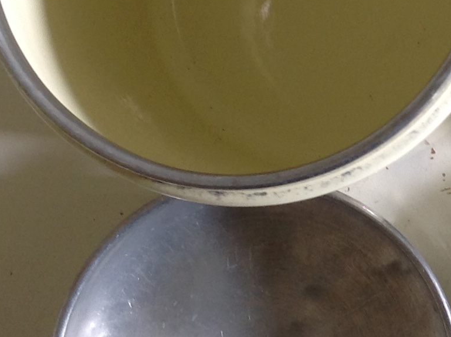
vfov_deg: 12.5
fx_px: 1535
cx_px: 485
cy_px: 100
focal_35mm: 118
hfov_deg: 16.3
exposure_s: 1/15
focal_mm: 4.28
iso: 64
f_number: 2.4
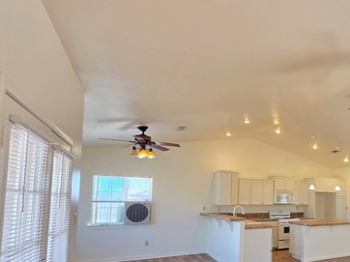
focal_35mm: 23
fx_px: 232
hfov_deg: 65.5
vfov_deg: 56.7
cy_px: 187
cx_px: 292
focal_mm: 2.2
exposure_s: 1/120
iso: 125
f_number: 1.9
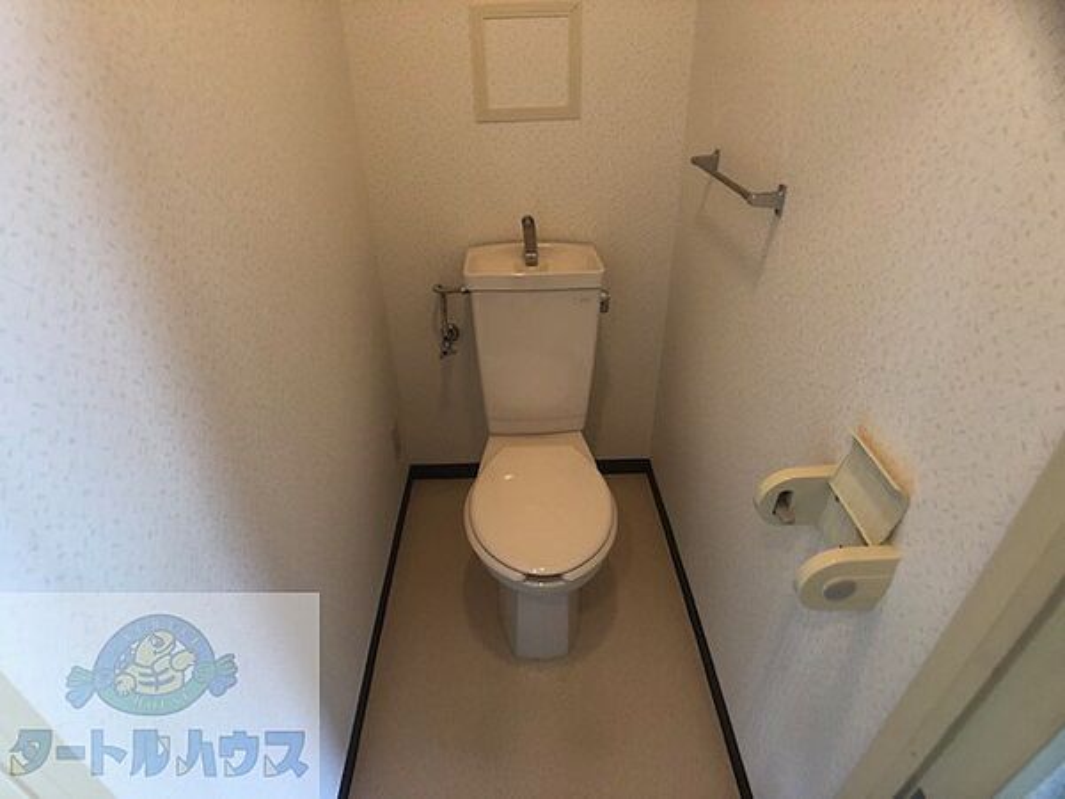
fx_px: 861
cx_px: 532
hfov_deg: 63.4
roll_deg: +3.0
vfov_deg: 49.7
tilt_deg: -33.2
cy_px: 400
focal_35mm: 28
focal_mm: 4
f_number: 1.8
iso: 50
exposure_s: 1/15
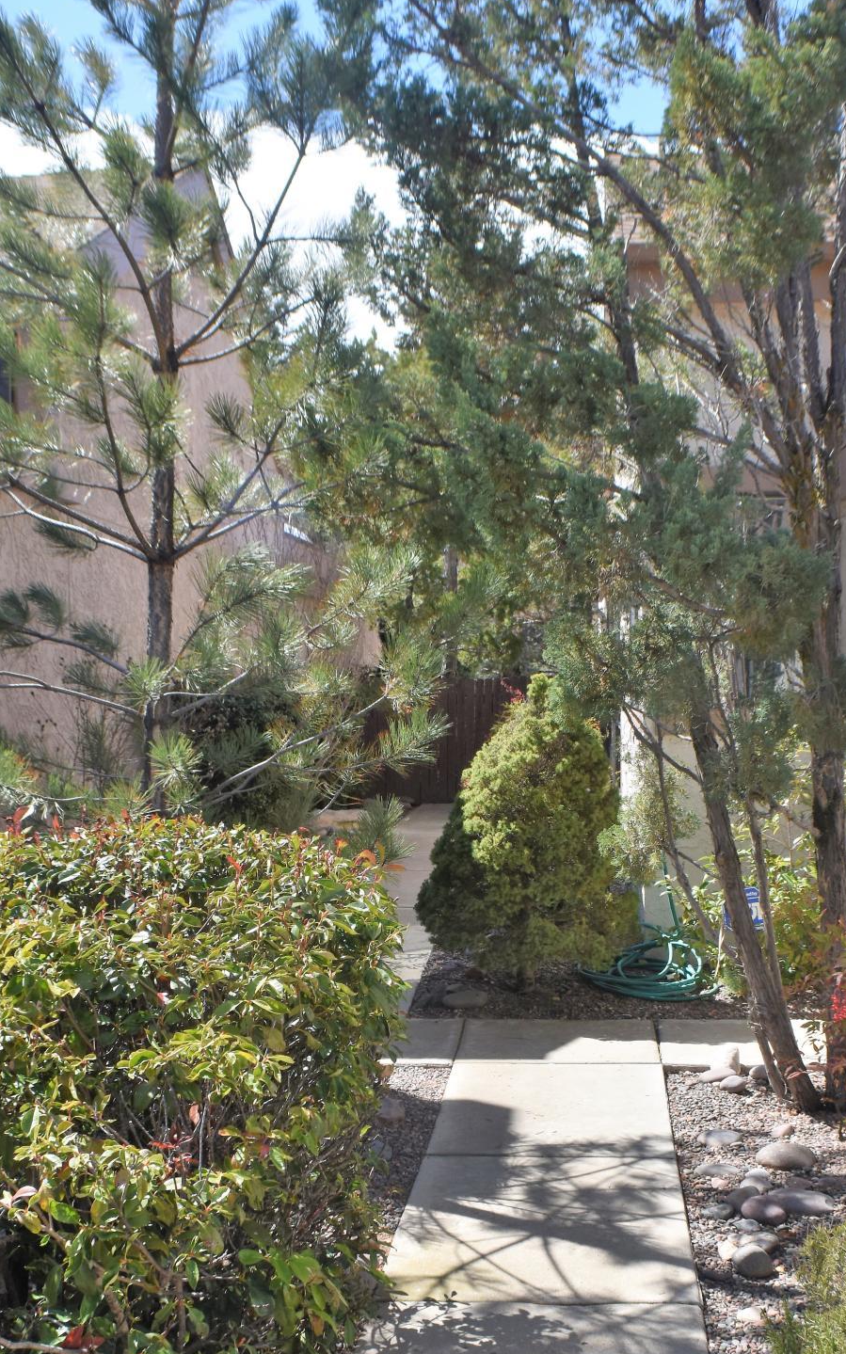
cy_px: 797
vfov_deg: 39.4
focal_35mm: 51
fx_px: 1882
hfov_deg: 25.3
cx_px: 490
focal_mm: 24
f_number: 8
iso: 360
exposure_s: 1/500
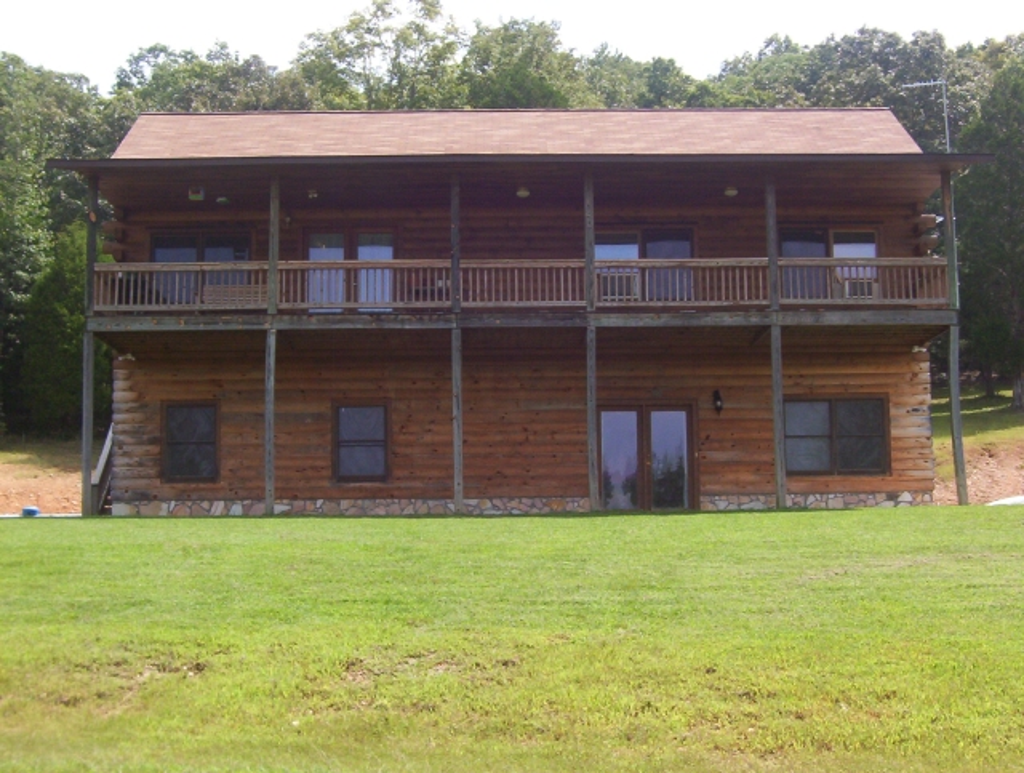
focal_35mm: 51
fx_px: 1512
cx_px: 512
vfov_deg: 28.7
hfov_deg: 37.4
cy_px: 386
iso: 100
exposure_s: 1/287
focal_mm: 7.88
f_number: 5.97
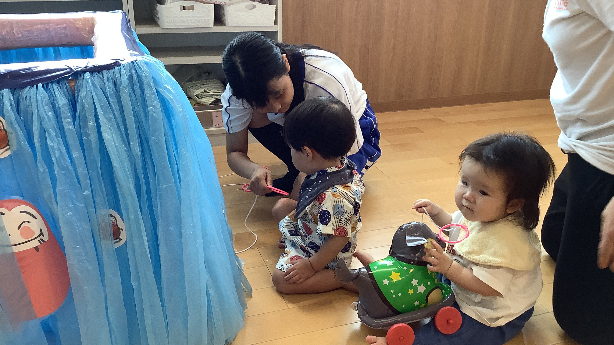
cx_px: 307
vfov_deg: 34.7
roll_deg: -1.8
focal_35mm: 34
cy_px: 180
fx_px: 554
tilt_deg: -21.9
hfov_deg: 58.0
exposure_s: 1/60
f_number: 2.4
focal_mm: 3.3
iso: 50
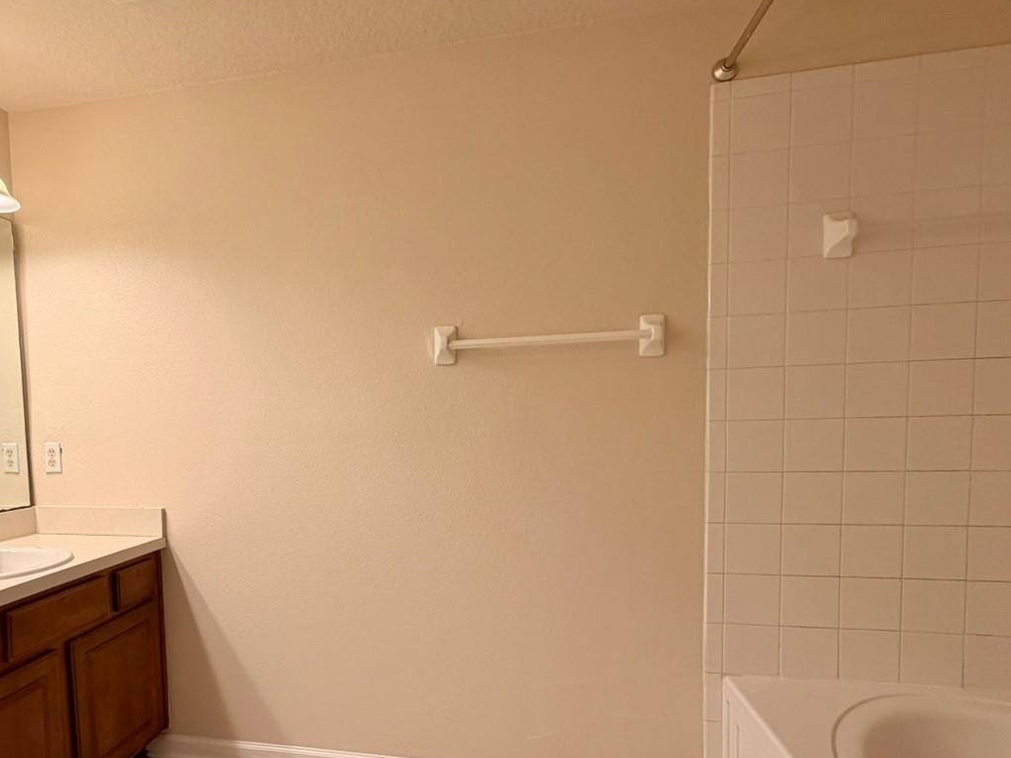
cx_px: 380
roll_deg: +2.7
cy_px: 470
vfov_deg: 60.4
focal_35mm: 22
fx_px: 643
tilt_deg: -5.2
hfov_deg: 75.1
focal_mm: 2.22
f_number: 2.2
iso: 125
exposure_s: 1/120
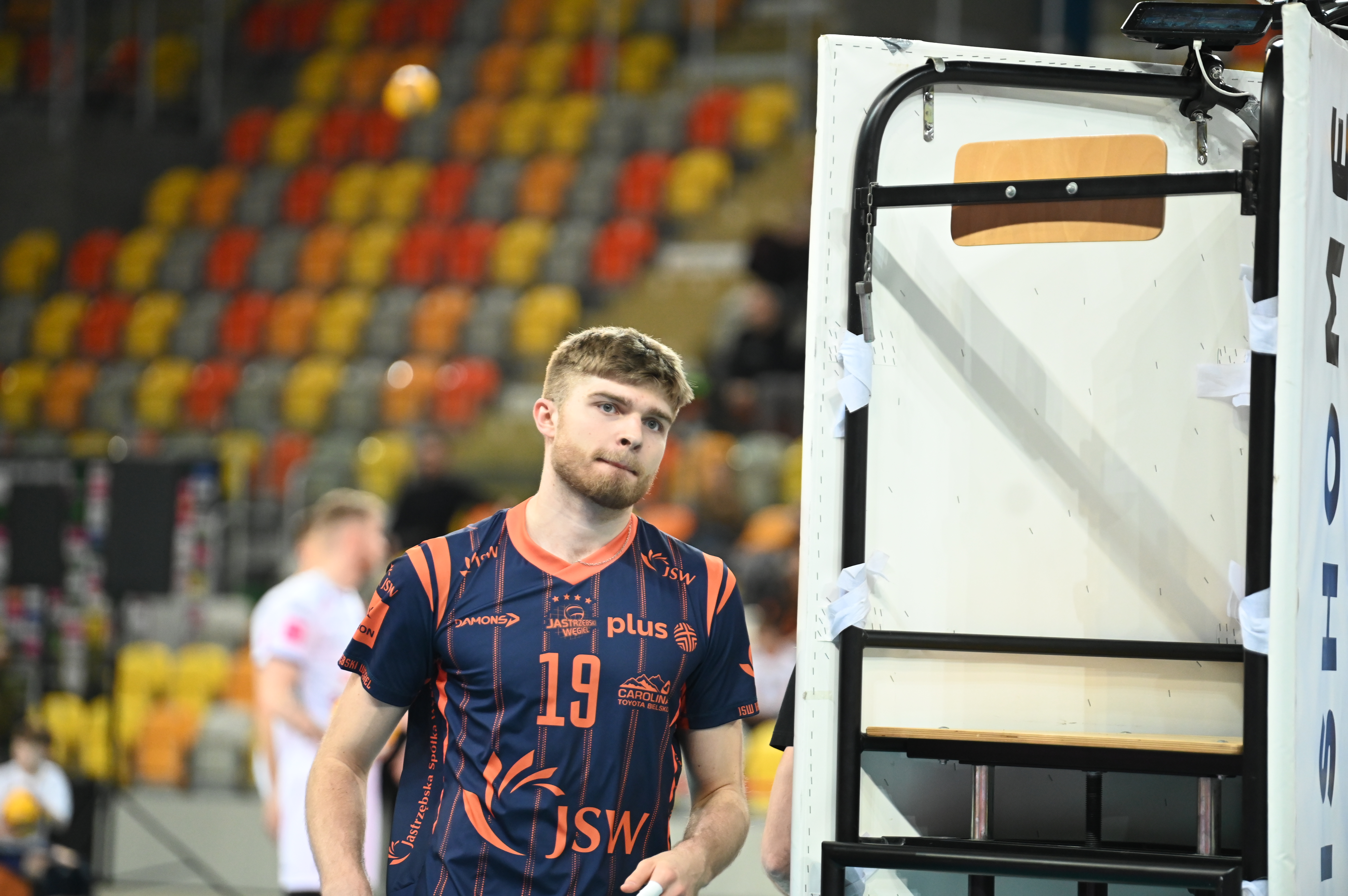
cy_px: 448
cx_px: 674
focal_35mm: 155
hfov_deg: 13.3
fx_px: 5800
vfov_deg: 8.8
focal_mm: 155
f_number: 2.8
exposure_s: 1/1500
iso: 3200
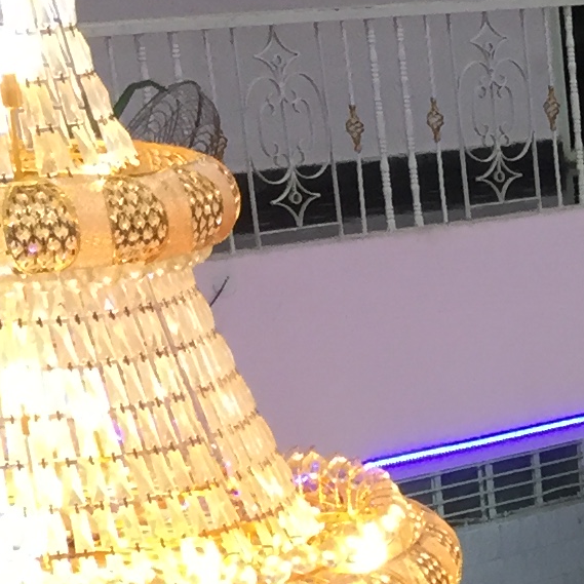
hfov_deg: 10.6
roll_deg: -1.9
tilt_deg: -20.0
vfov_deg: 11.3
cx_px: 1264
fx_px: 2806
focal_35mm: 147
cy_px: 906
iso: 40
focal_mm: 4.15
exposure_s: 1/33
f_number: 2.2
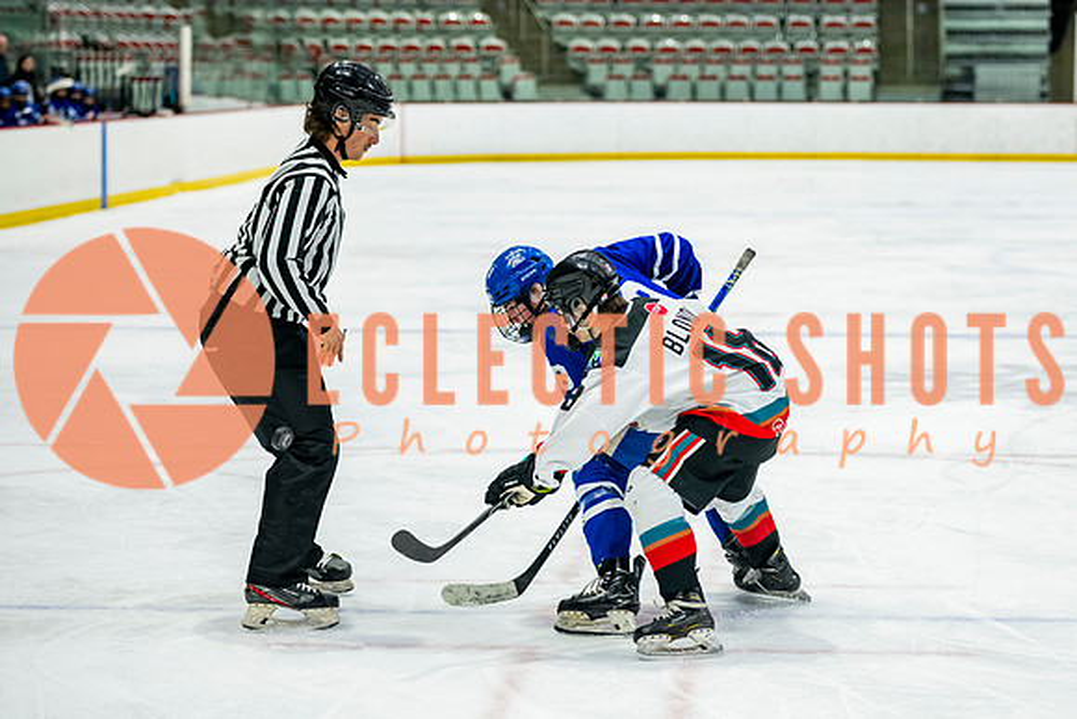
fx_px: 3223
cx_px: 666
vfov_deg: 12.7
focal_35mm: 108
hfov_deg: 18.9
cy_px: 383
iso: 1600
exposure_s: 1/800
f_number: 3.2
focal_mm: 86
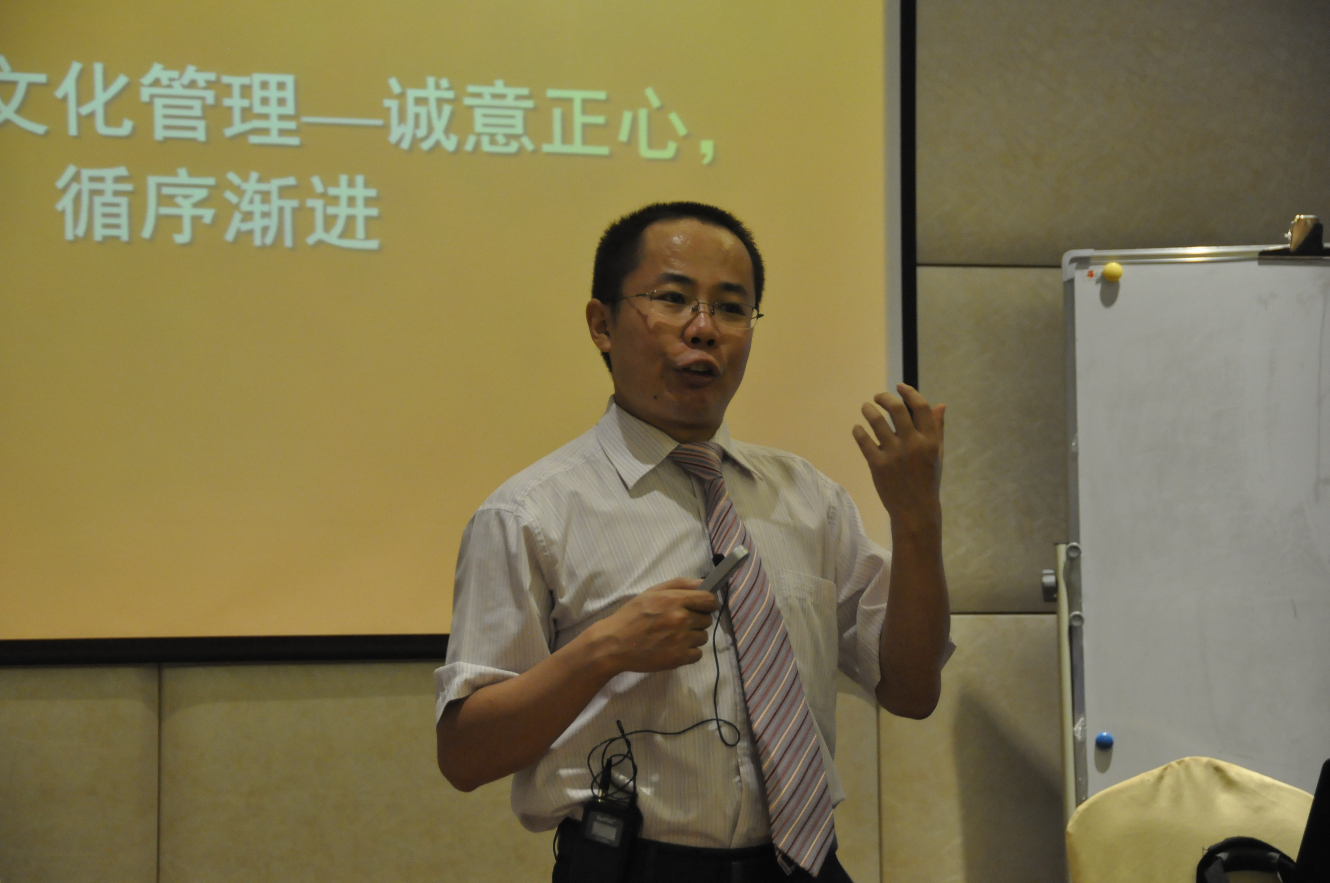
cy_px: 442
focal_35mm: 112
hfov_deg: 18.2
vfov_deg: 12.1
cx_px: 665
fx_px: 4151
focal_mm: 75
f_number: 5
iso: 1600
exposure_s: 1/40
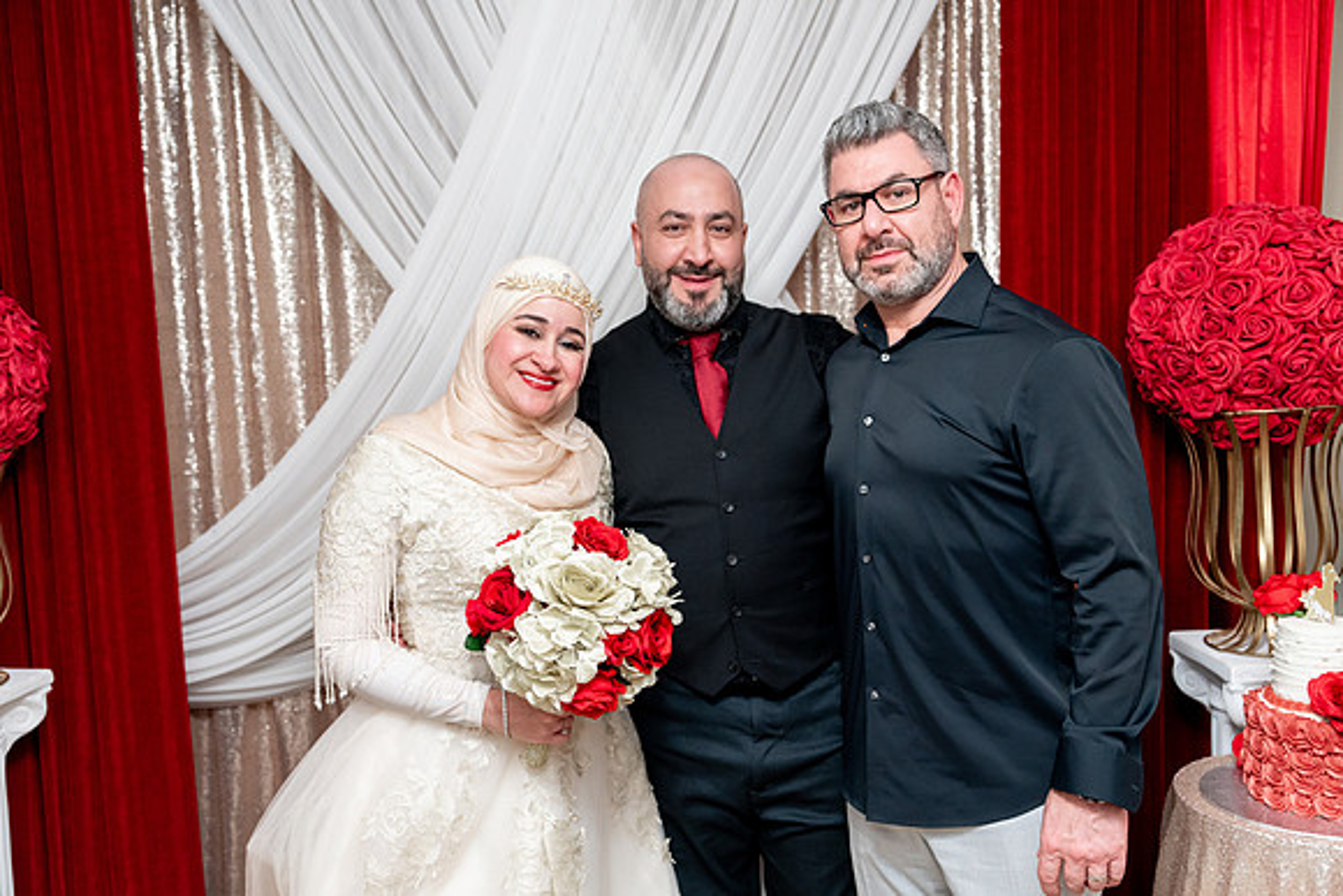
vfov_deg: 42.3
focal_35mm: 31
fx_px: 1157
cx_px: 672
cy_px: 448
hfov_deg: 60.3
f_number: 2.8
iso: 2500
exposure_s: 1/160
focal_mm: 31
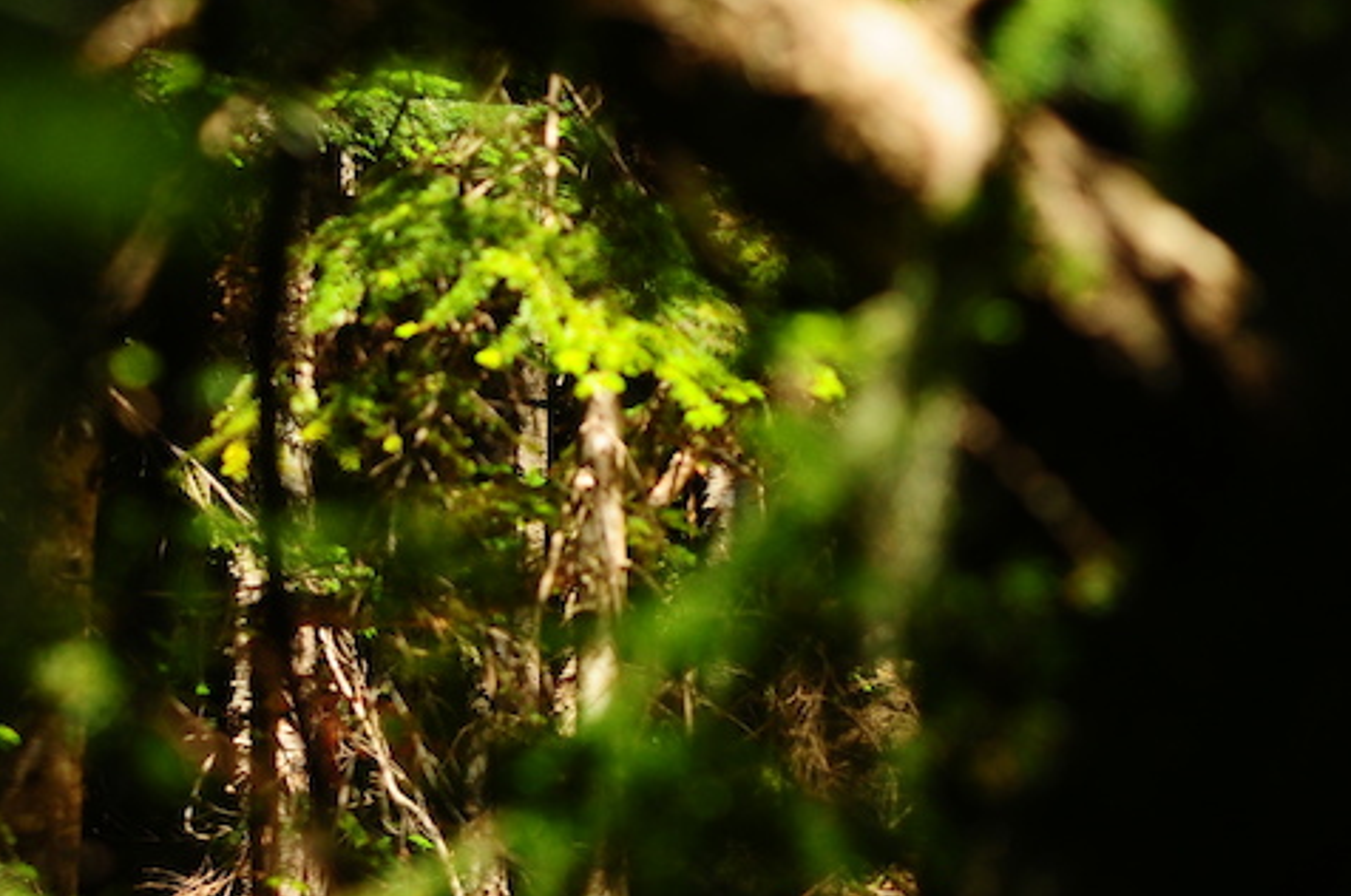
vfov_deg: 6.0
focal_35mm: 226
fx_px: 8470
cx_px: 1360
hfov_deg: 9.1
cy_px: 34
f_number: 4.5
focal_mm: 70
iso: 200
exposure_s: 1/250
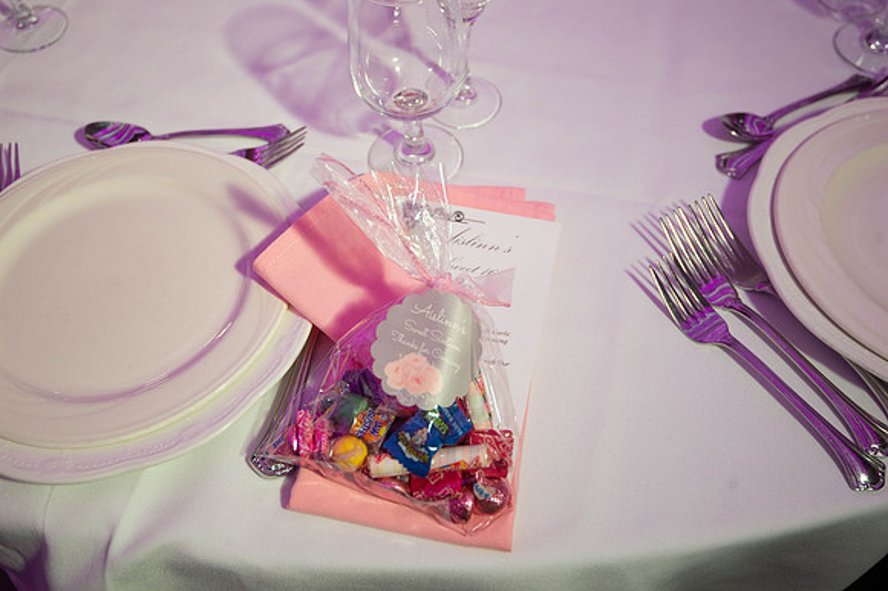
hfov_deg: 54.5
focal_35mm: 35
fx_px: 863
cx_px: 444
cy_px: 296
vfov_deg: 37.8
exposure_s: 1/100
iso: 320
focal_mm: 35
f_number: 4
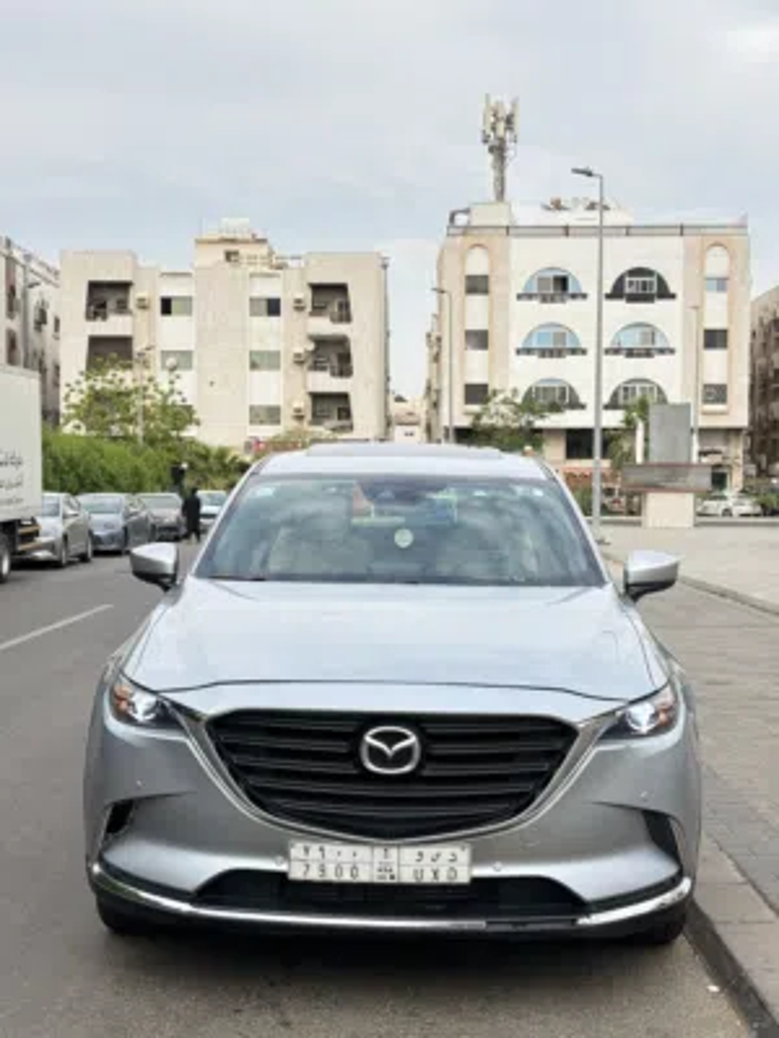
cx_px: 390
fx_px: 1560
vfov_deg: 36.8
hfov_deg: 28.0
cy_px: 519
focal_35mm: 52
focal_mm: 5.96
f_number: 1.6
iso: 32
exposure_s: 1/872
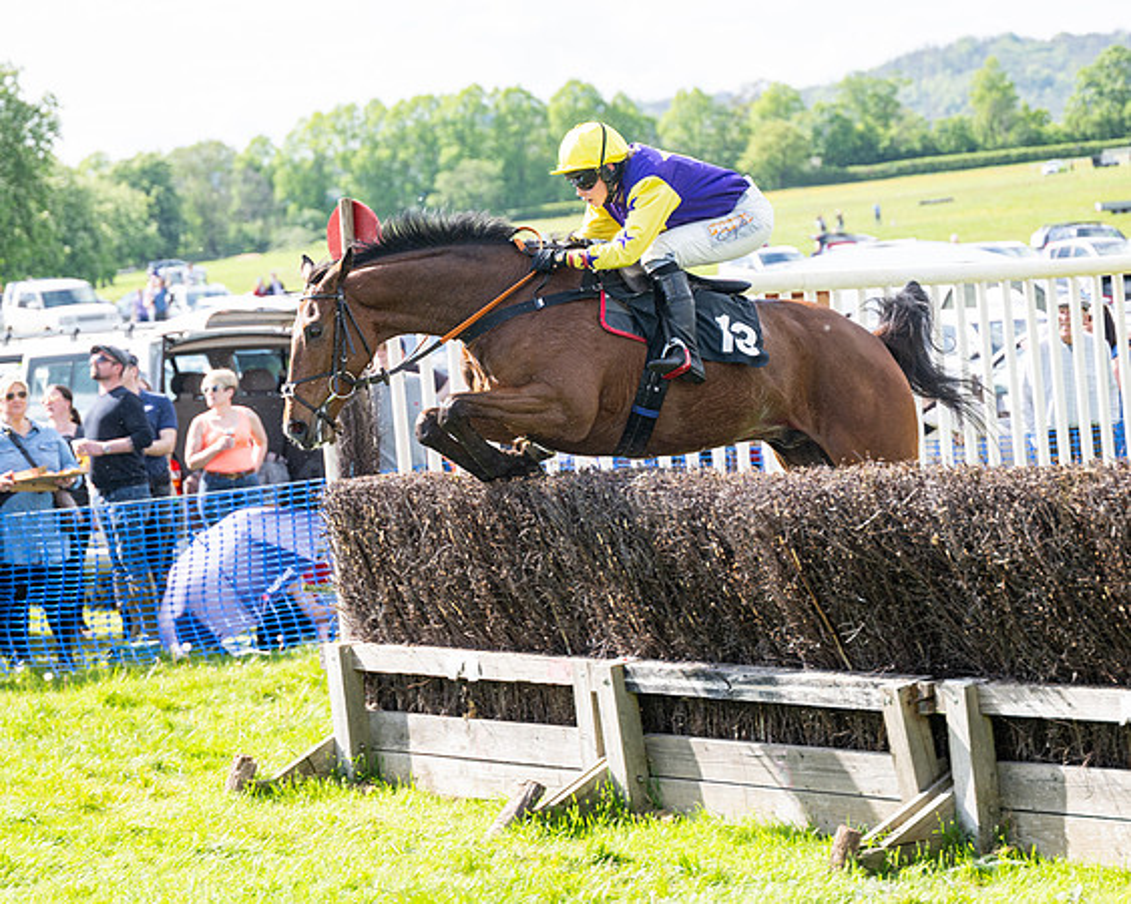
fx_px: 4217
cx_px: 646
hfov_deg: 15.3
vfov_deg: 12.2
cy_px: 453
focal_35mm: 126
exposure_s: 1/800
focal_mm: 98
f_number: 4
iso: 200
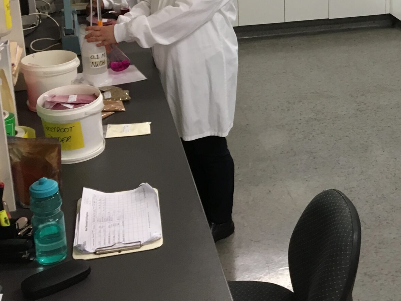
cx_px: 376
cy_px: 35
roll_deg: -1.1
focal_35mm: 63
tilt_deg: -16.2
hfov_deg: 29.2
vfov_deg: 22.8
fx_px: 730
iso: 100
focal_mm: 4.15
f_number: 2.2
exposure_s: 1/33
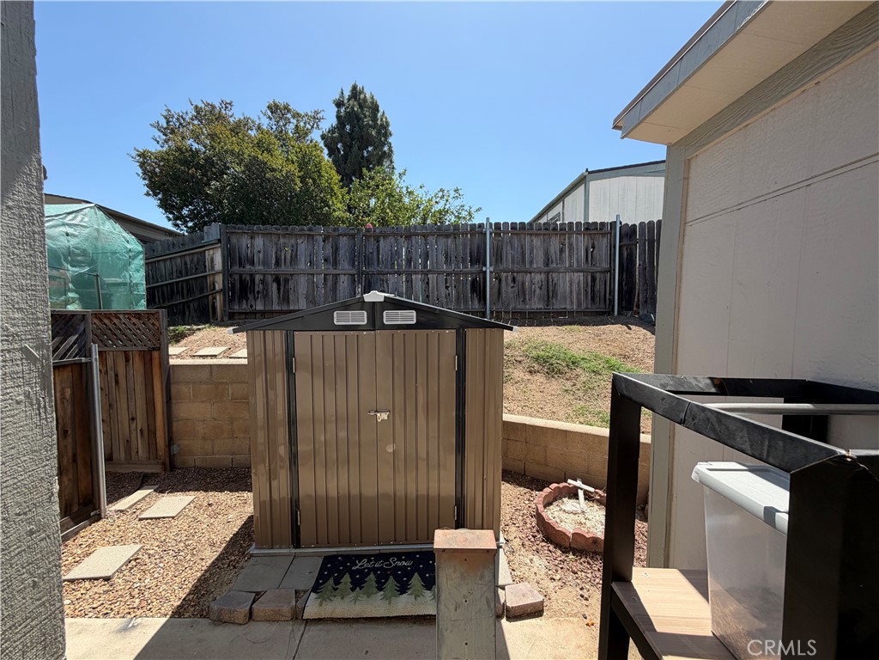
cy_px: 330
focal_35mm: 14
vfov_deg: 85.7
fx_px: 356
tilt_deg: -1.9
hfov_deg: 102.1
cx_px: 440
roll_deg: +0.2
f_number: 2.2
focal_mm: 2.22
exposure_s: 1/770
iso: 32
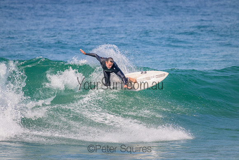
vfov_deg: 1.7
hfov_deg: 2.6
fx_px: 5312
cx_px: 120
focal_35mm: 800
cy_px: 80
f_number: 11
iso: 1400
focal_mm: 800
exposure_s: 1/2000
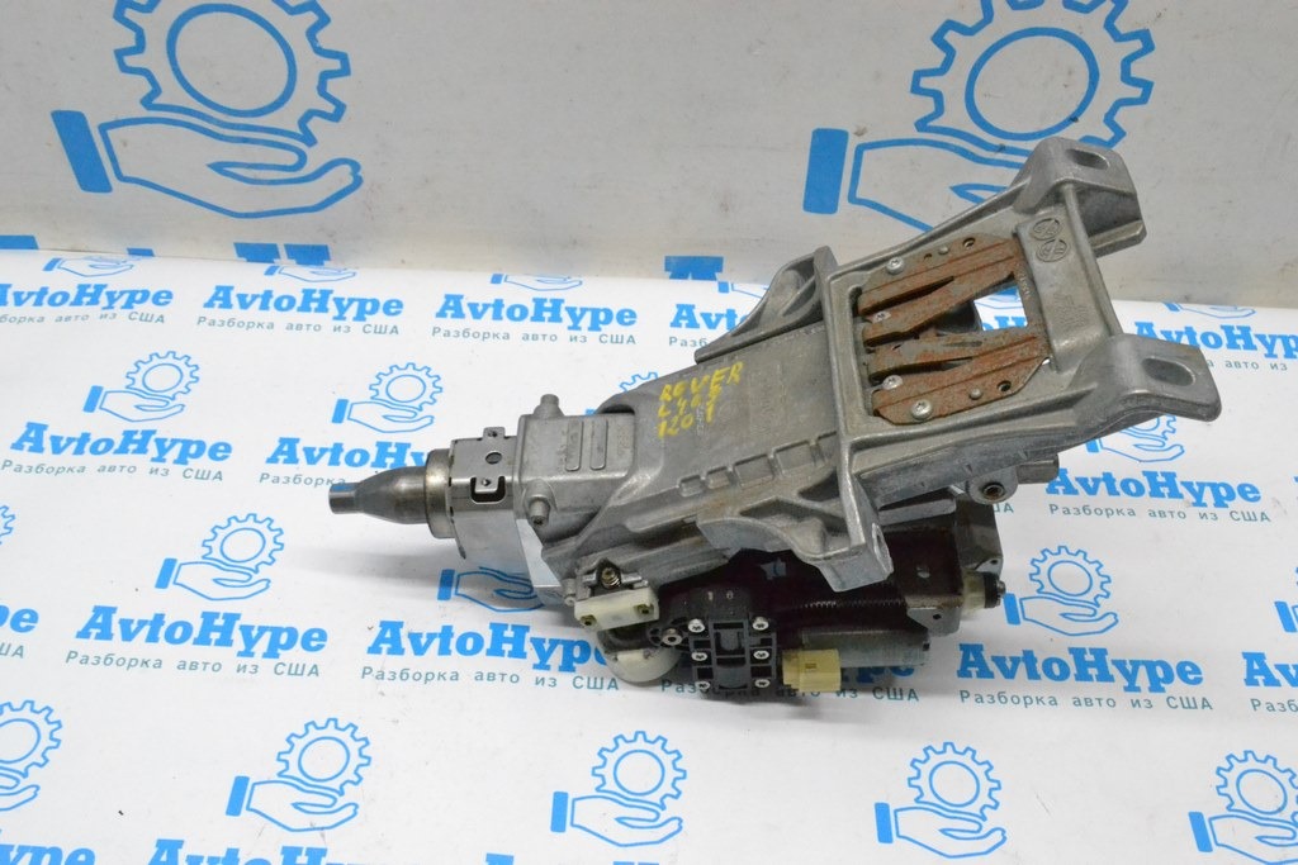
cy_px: 432
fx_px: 1190
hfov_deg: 57.2
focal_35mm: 33
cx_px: 649
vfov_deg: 40.0
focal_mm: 22
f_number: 11
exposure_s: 1/160
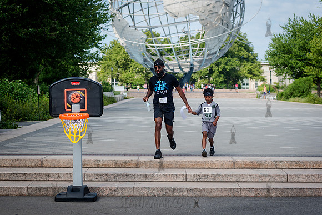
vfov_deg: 16.2
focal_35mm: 84
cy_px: 107
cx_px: 156
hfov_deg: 24.1
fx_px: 755
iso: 200
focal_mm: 80
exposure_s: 1/1000
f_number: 4
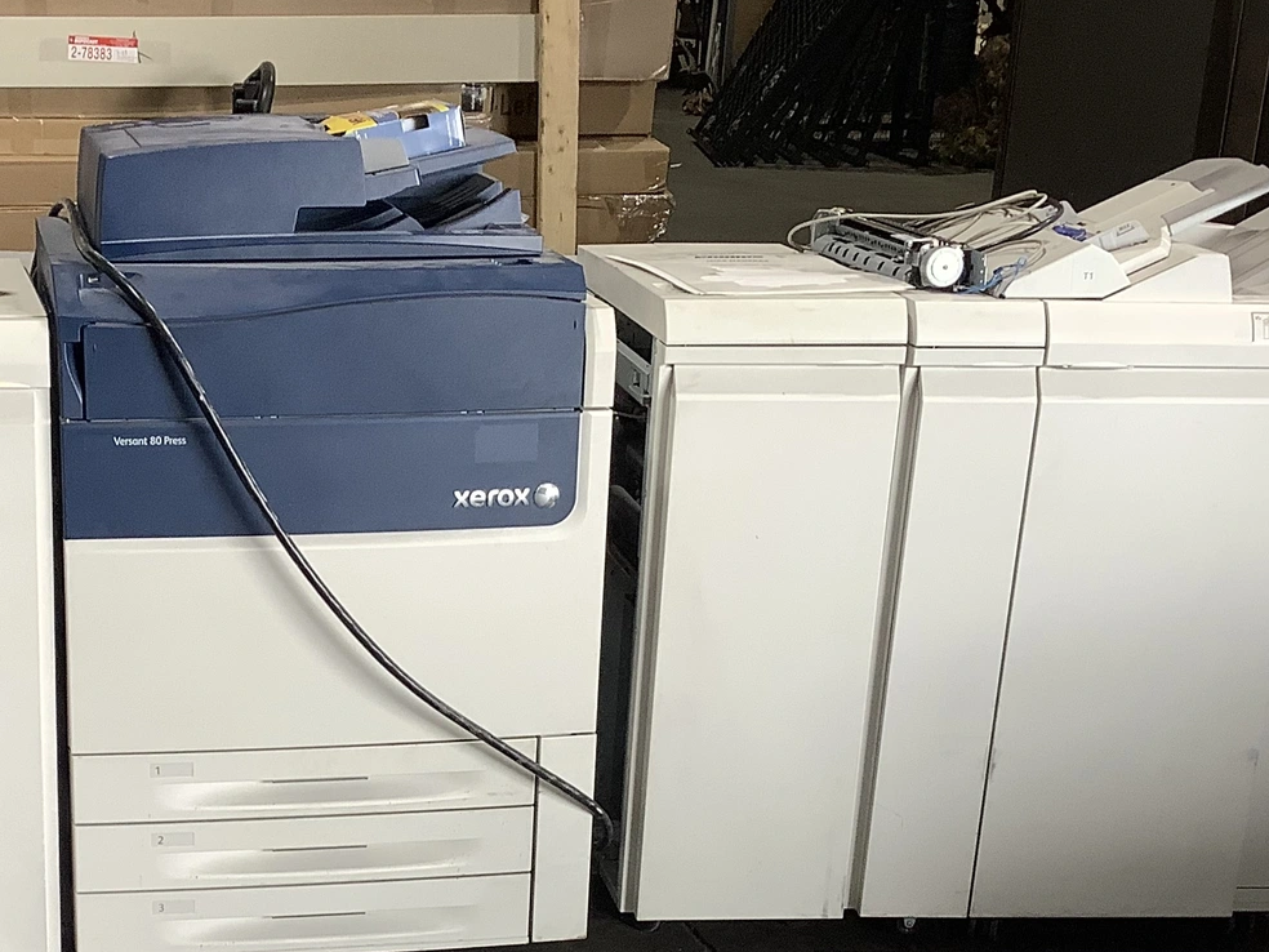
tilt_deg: -18.5
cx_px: 289
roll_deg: -0.3
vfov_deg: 22.9
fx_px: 2310
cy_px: 777
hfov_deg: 30.1
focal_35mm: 63
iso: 50
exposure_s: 1/60
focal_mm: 3.3
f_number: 2.4
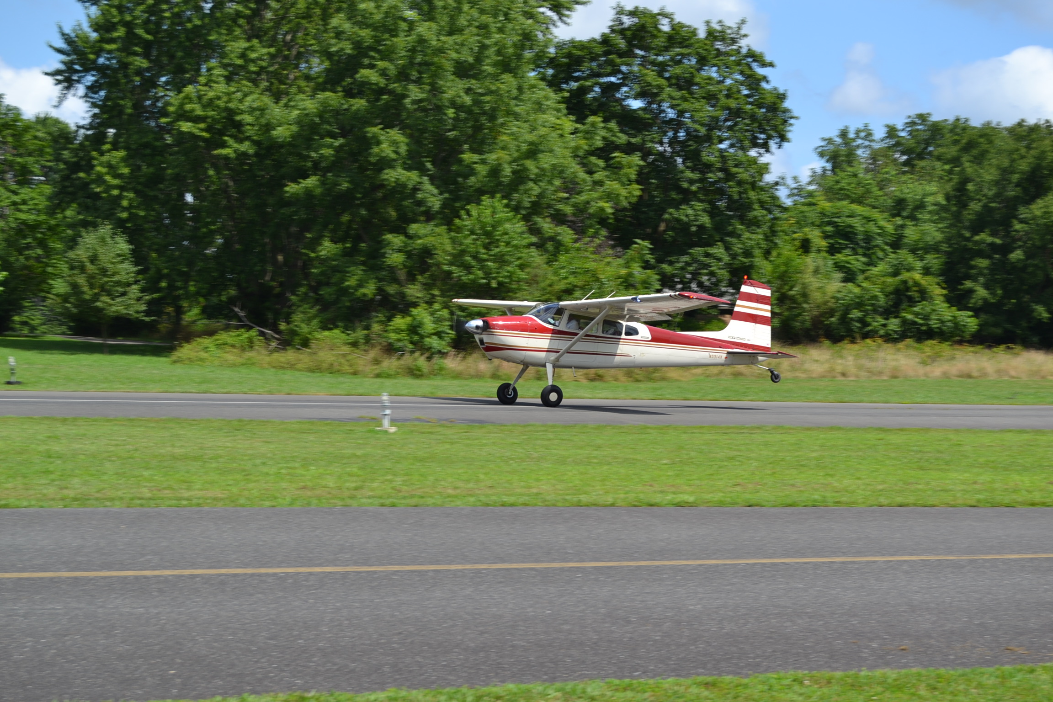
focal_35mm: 75
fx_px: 2194
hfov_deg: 27.0
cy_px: 351
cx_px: 526
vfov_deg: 18.2
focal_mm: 50
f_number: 8
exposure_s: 1/250
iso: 100
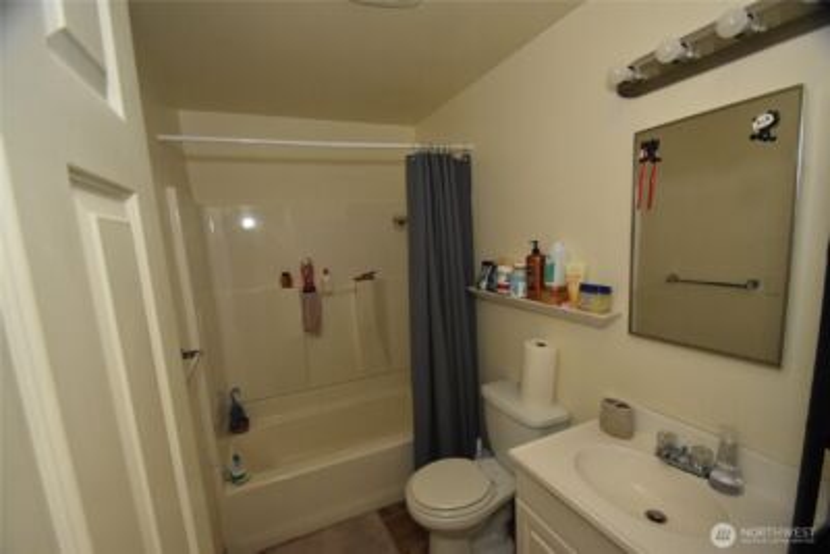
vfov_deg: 77.4
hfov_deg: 100.4
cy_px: 277
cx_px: 415
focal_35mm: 15
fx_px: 346
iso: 3200
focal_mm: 10
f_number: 4
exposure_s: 1/60
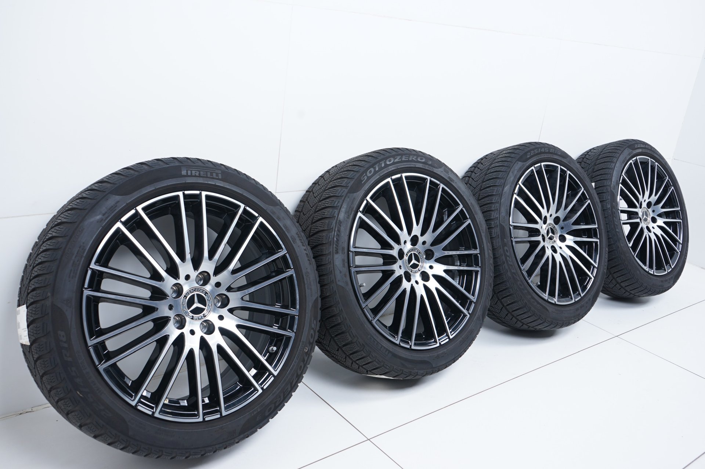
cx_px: 352
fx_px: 626
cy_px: 234
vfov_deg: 41.1
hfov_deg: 58.8
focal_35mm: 32
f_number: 7.1
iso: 250
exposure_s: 1/100
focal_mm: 32
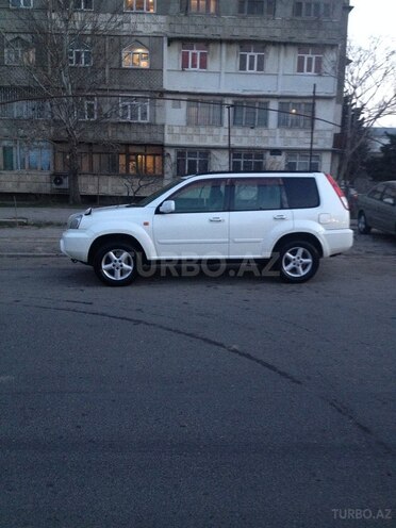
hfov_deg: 40.7
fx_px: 534
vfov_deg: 52.6
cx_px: 198
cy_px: 264
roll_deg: -3.6
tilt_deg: -11.1
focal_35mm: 35
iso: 320
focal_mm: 4.28
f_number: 2.4
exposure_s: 1/20
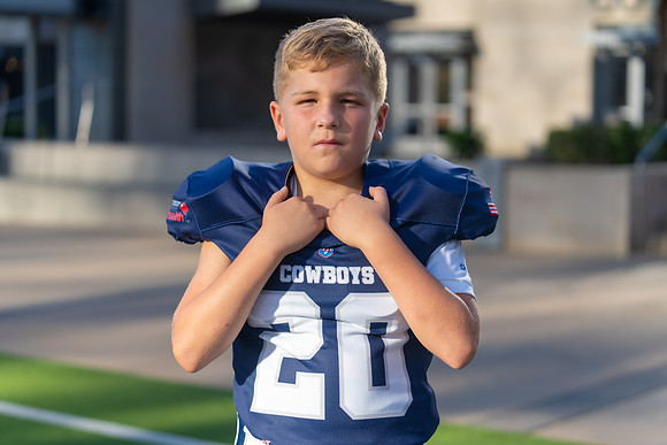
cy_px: 222
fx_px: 1297
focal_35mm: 70
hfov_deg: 28.8
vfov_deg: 19.5
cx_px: 334
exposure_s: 1/800
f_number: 2.8
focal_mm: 70
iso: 100
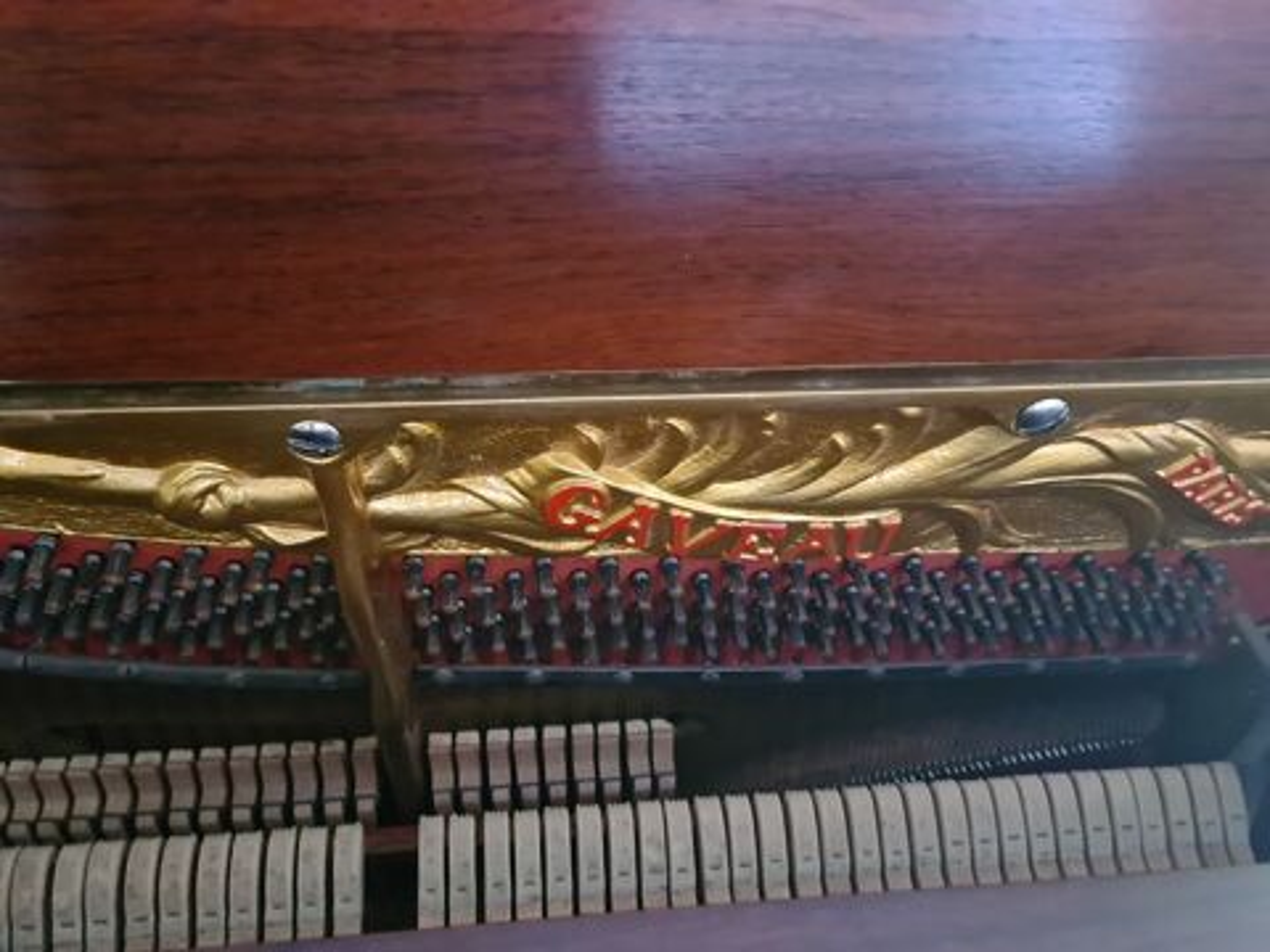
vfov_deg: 51.4
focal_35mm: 27
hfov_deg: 65.3
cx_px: 635
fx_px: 991
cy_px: 476
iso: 1000
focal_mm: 5.9
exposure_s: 1/17
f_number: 2
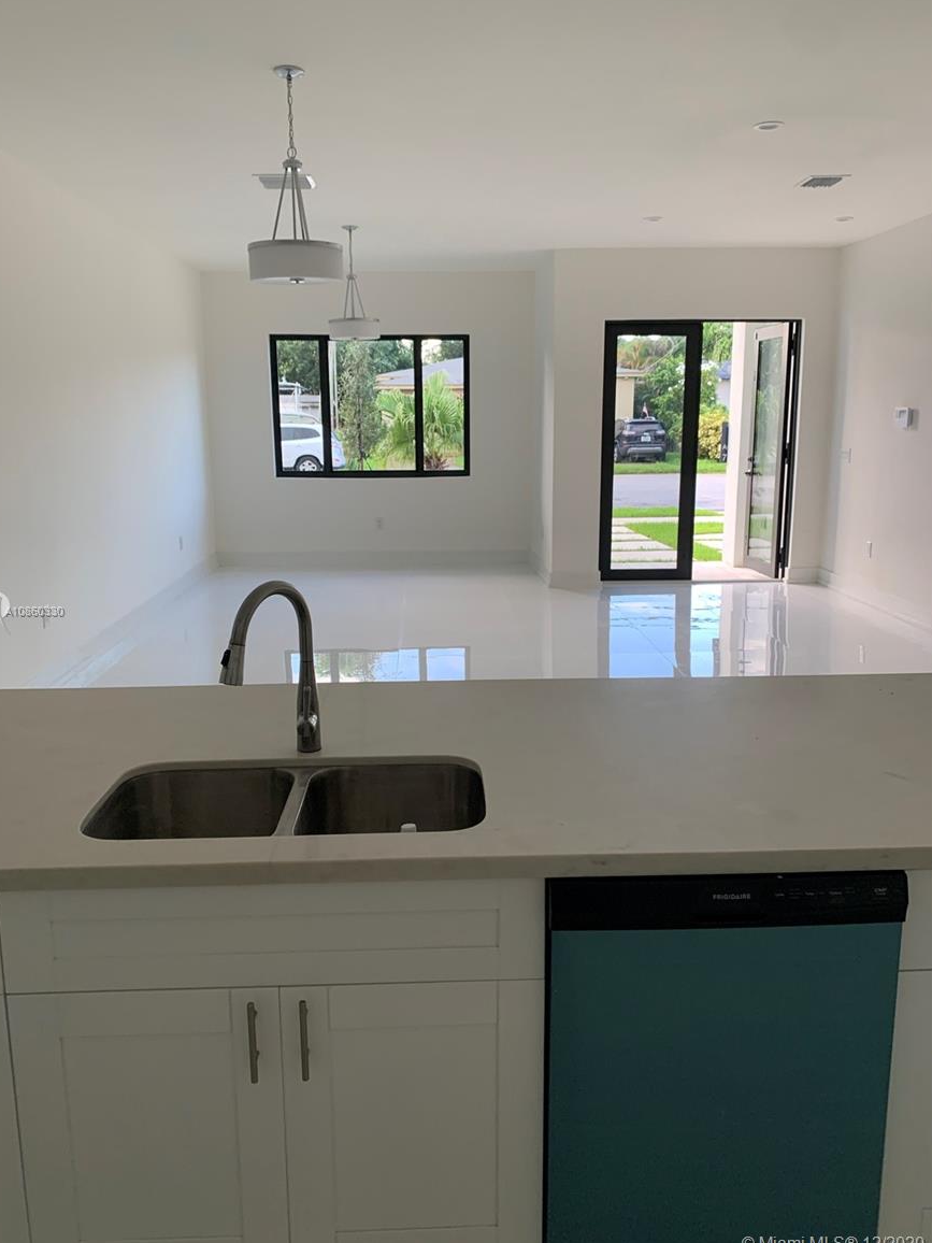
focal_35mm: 27
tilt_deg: -11.2
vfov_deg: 65.3
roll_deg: +1.7
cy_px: 612
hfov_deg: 51.3
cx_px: 451
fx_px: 969
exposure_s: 1/88
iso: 100
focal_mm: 4.25
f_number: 1.8
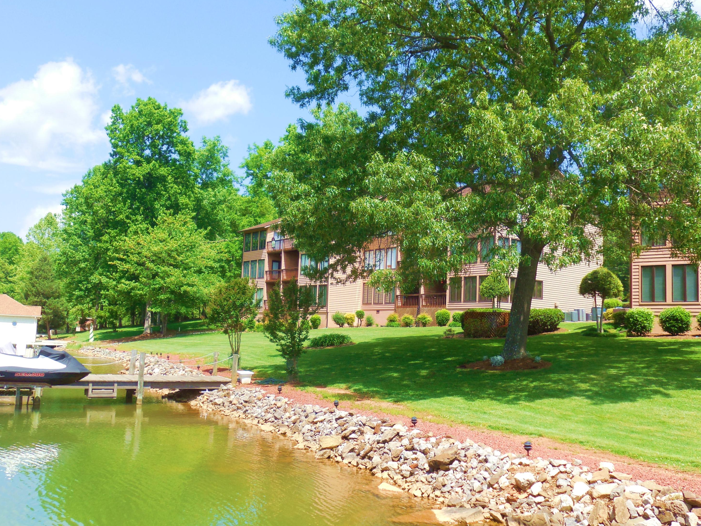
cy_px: 264
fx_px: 709
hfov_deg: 52.6
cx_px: 359
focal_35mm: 35
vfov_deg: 40.7
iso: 125
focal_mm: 6
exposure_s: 1/500
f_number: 3.9
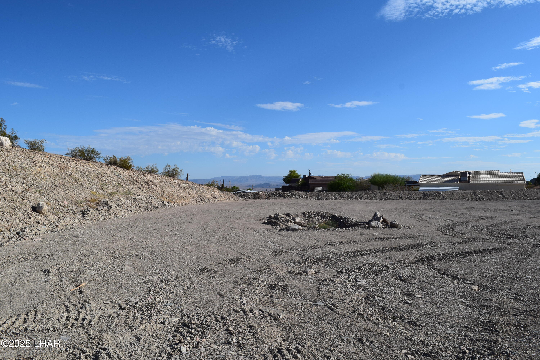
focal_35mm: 27
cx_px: 270
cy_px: 180
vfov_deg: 47.9
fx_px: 405
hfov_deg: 67.4
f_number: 11
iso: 250
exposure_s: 1/500
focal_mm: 18
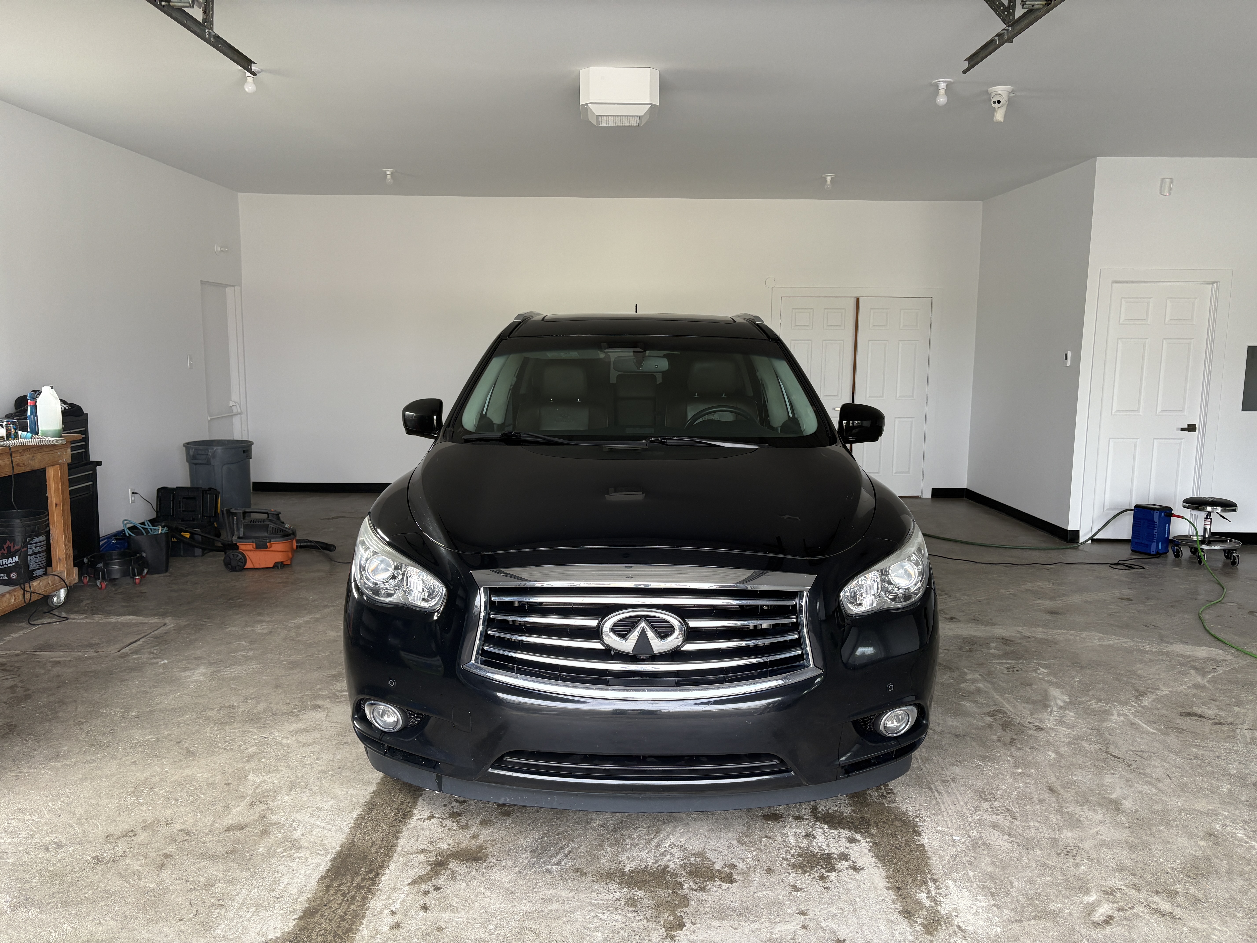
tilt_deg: -7.7
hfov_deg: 67.3
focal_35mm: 26
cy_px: 472
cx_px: 628
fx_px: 944
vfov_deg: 53.1
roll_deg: -0.2
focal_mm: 5.96
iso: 100
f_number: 1.6
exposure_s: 1/121
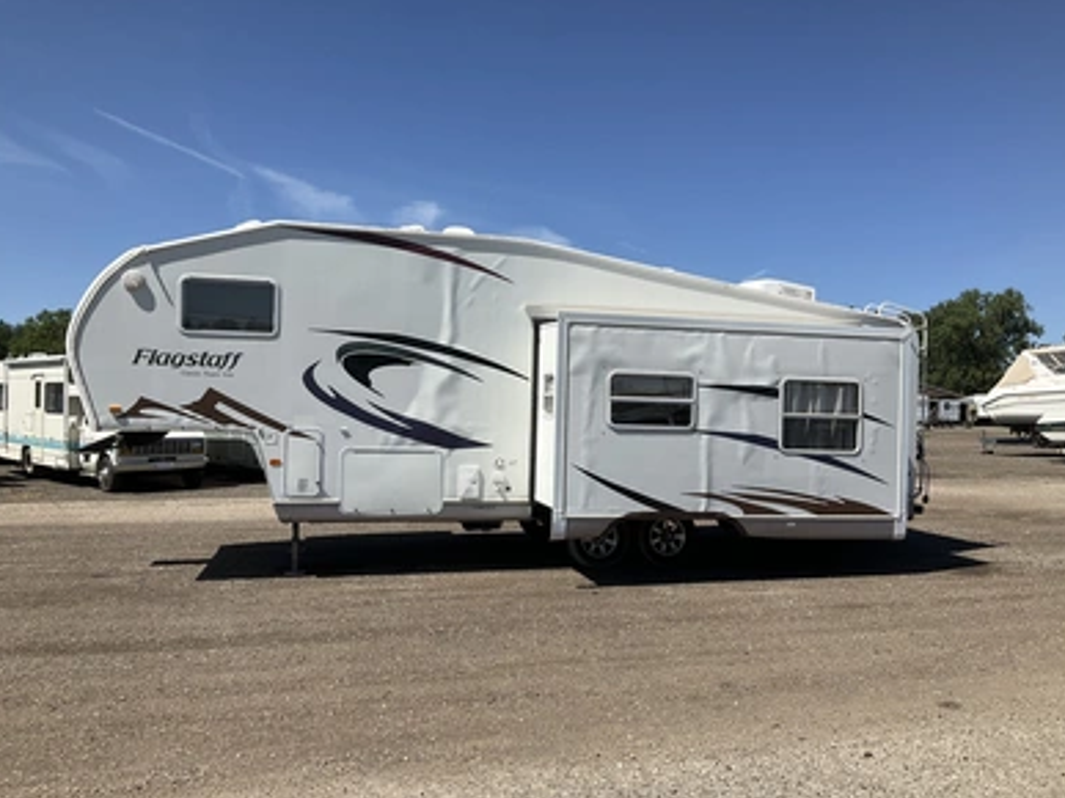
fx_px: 923
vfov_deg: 46.8
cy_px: 405
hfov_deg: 60.0
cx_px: 534
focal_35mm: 30
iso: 25
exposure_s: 1/2538
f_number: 1.8
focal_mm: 3
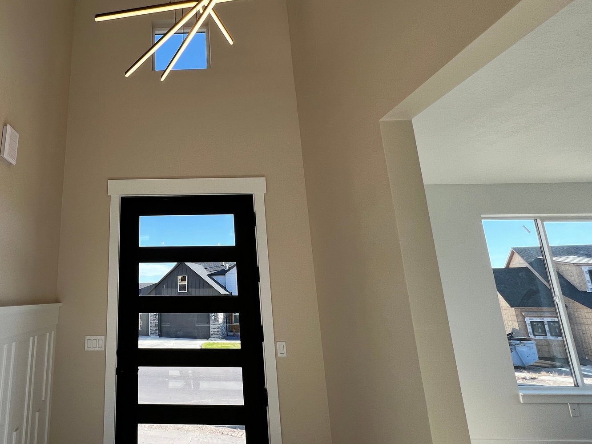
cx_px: 157
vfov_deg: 65.9
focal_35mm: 20
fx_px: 342
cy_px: 205
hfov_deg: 76.4
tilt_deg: +14.9
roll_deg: +1.1
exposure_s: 1/233
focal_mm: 1.57
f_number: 1.8
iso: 32
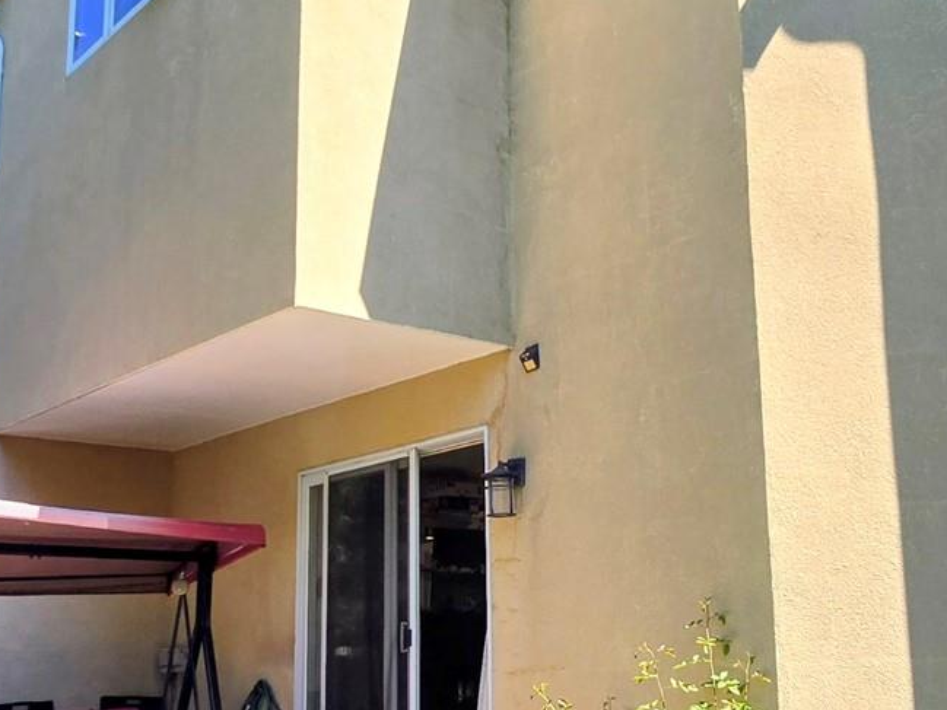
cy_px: 455
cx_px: 611
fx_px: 1122
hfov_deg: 45.2
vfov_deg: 34.9
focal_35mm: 41
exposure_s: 1/805
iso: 50
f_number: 2.2
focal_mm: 2.2
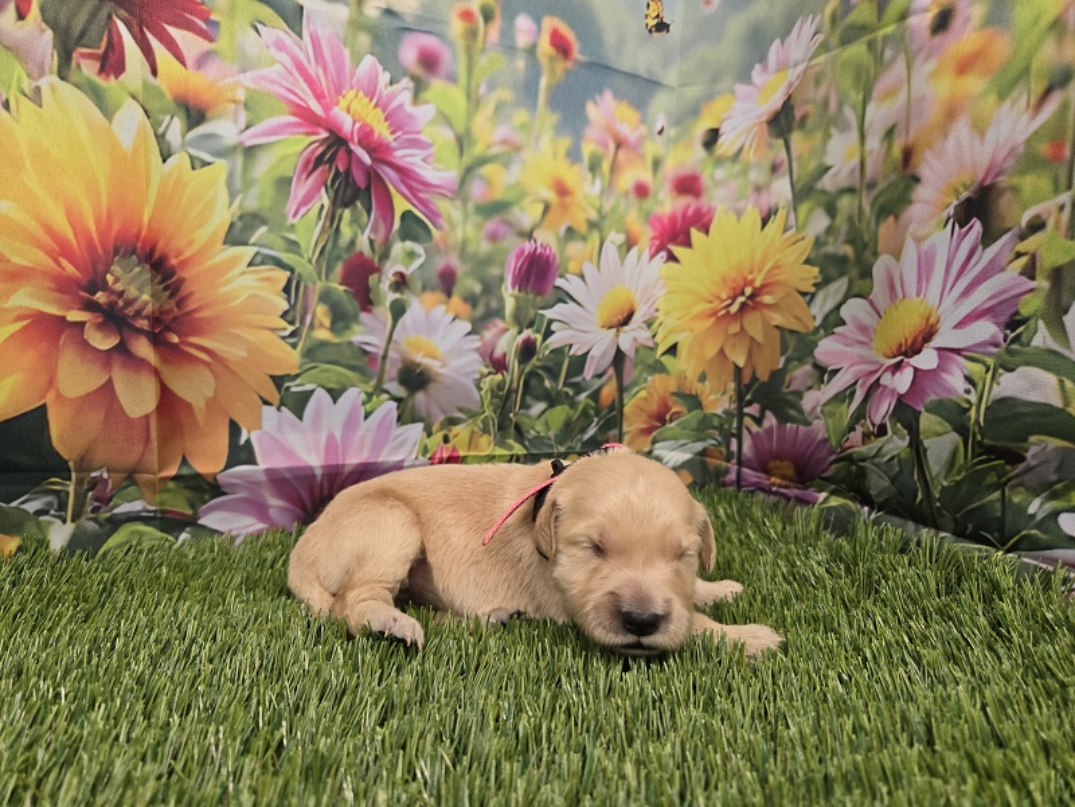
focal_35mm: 23
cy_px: 404
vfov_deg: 58.9
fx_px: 714
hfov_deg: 73.9
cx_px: 538
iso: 250
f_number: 1.8
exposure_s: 1/96.1
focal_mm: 5.4
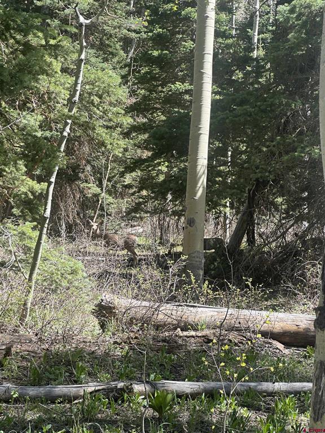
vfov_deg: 25.3
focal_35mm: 77
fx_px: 964
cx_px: 162
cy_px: 216
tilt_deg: +7.1
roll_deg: -1.2
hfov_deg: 19.1
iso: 32
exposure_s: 1/135
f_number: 2.8
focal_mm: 9
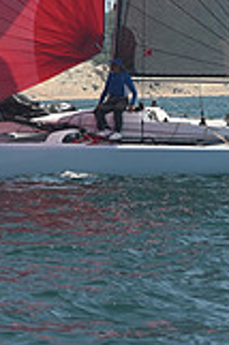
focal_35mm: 361
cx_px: 108
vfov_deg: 5.6
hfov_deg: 3.8
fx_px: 3452
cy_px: -272
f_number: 8
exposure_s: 1/1000
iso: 320
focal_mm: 100
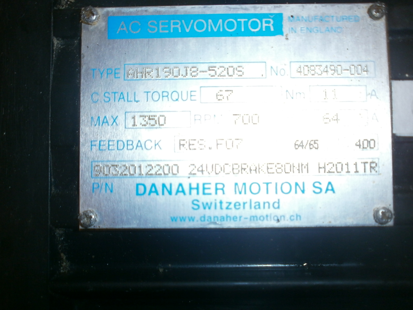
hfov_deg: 65.3
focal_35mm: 27
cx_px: 206
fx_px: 322
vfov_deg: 51.4
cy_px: 155
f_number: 2.9
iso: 125
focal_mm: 4.8
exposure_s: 1/30
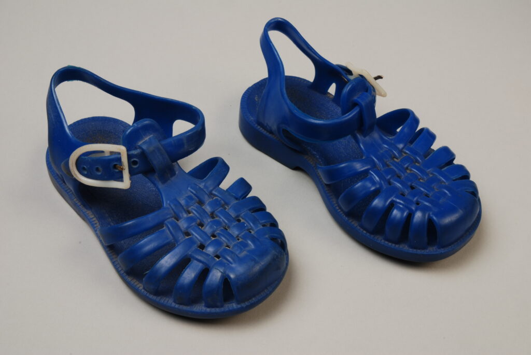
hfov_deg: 33.4
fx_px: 886
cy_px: 178
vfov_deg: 22.7
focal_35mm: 60
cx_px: 266
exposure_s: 1/15
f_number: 22
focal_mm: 40
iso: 100
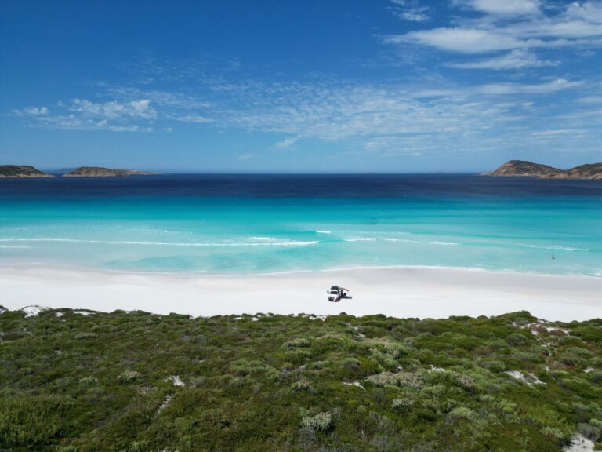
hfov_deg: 71.6
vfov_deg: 56.8
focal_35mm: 24
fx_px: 417
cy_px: 226
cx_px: 301
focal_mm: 6.72
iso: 160
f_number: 1.7
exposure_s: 1/8000
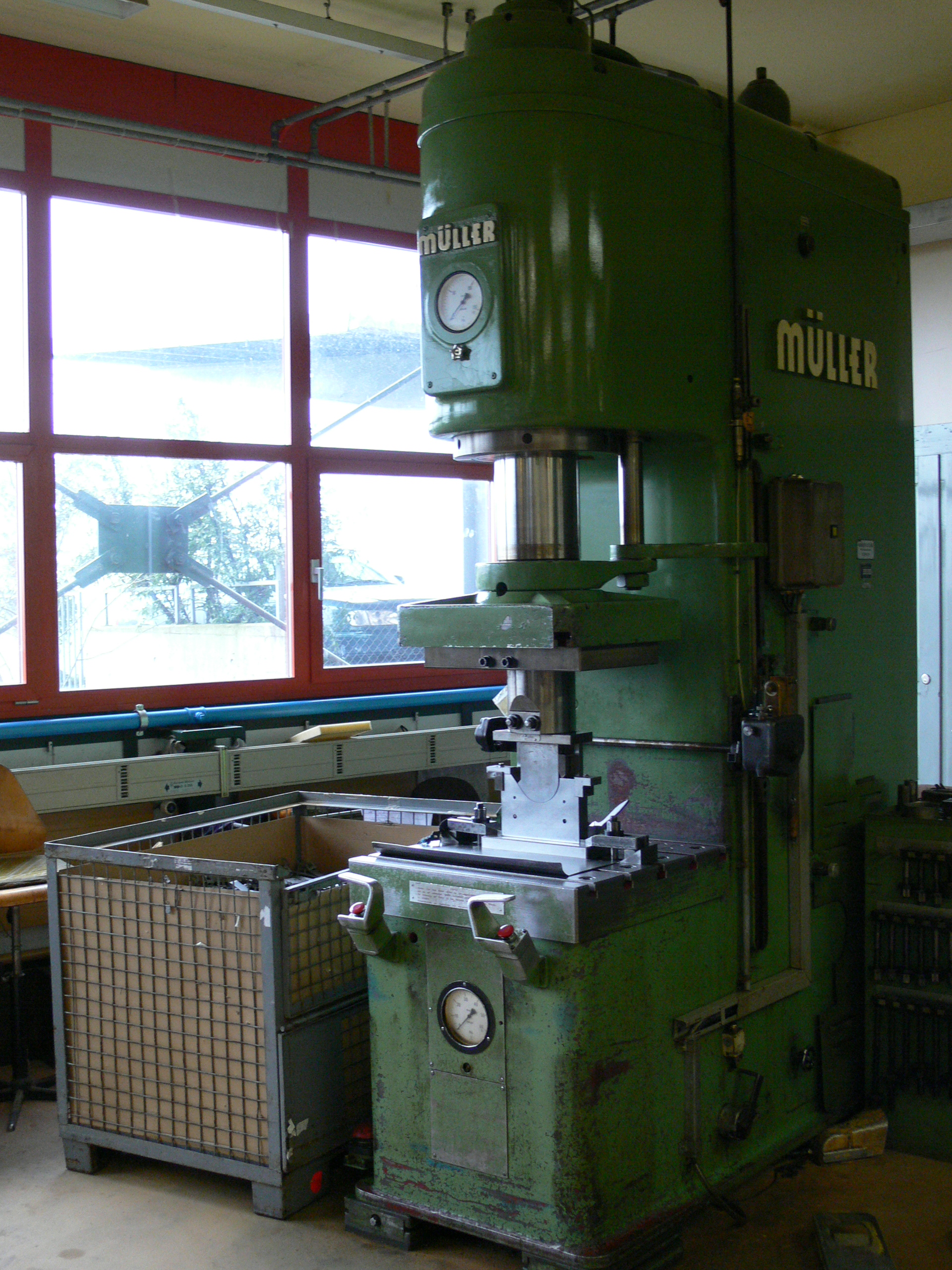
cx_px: 476
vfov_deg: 43.9
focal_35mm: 43
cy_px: 635
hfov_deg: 33.6
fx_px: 1577
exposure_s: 1/25
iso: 200
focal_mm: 8.8
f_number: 2.8
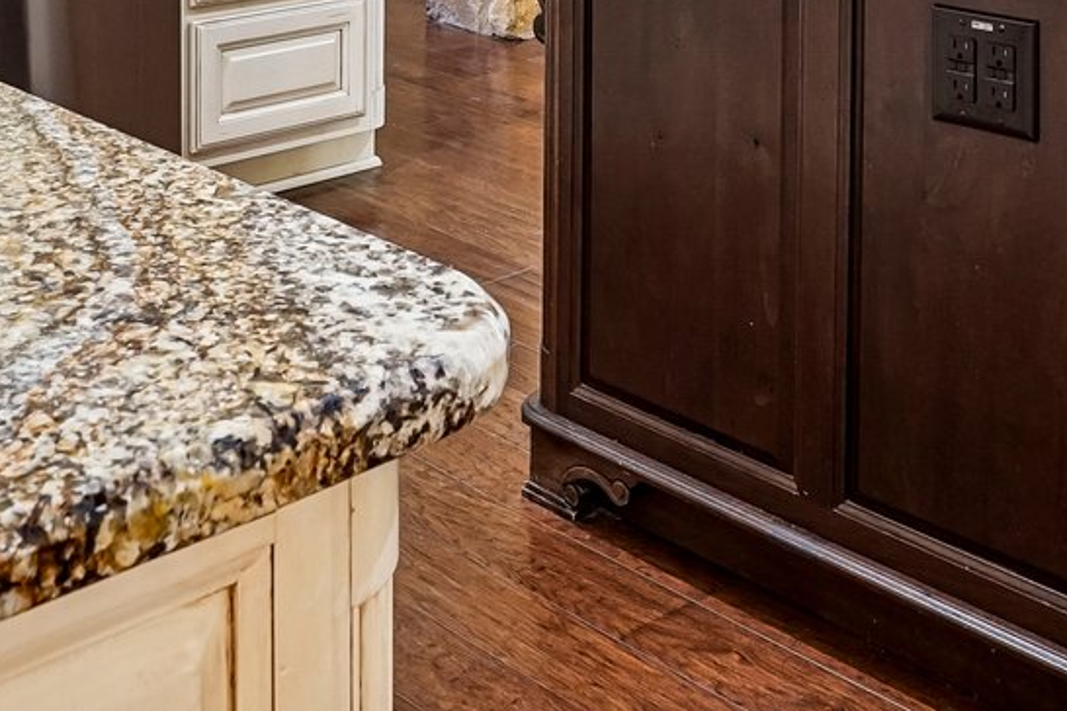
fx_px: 1778
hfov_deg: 33.4
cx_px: 522
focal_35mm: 60
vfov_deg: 19.3
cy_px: -397
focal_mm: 16
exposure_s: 1/8
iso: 400
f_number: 8
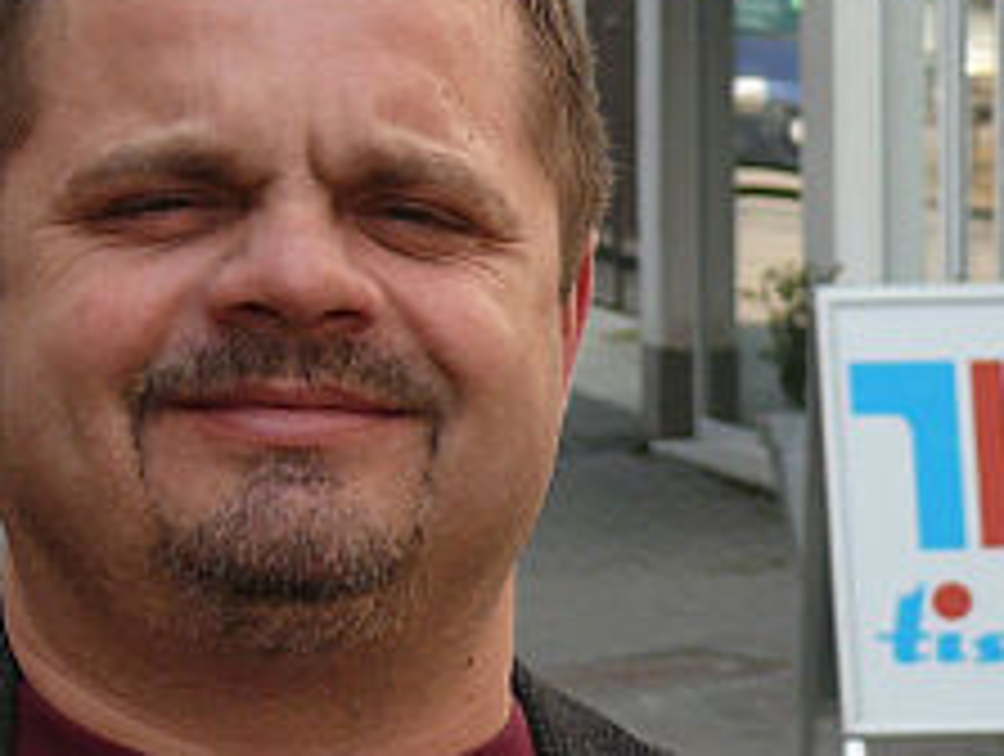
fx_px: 10662
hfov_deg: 5.4
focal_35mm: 367
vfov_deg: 4.1
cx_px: 257
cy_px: 333
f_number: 5
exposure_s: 1/200
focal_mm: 21.7
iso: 100
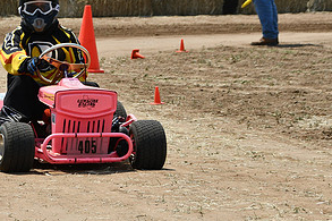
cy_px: 80
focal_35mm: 311
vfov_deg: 4.4
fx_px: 2866
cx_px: 26
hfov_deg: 6.6
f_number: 9
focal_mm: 105
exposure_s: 1/320
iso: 100
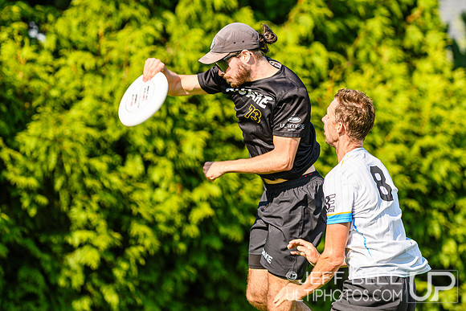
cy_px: 89
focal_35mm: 387
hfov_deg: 5.3
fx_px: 5016
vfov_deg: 3.5
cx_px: 226
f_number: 3.2
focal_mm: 180
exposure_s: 1/1250
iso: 100
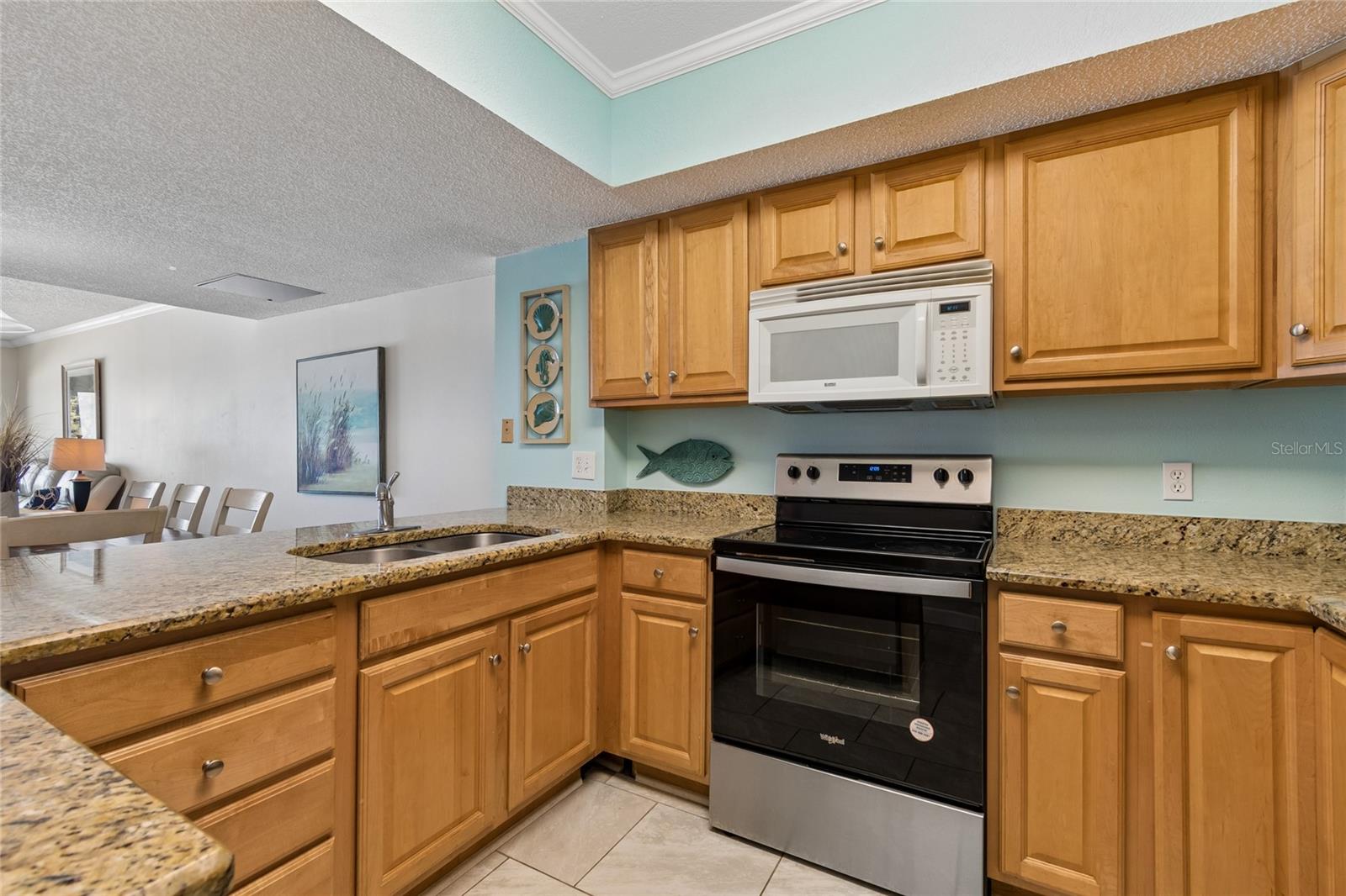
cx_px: 673
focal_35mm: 15
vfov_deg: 77.3
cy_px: 448
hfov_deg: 100.4
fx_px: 561
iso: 100
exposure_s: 1/6
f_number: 7.1
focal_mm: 10
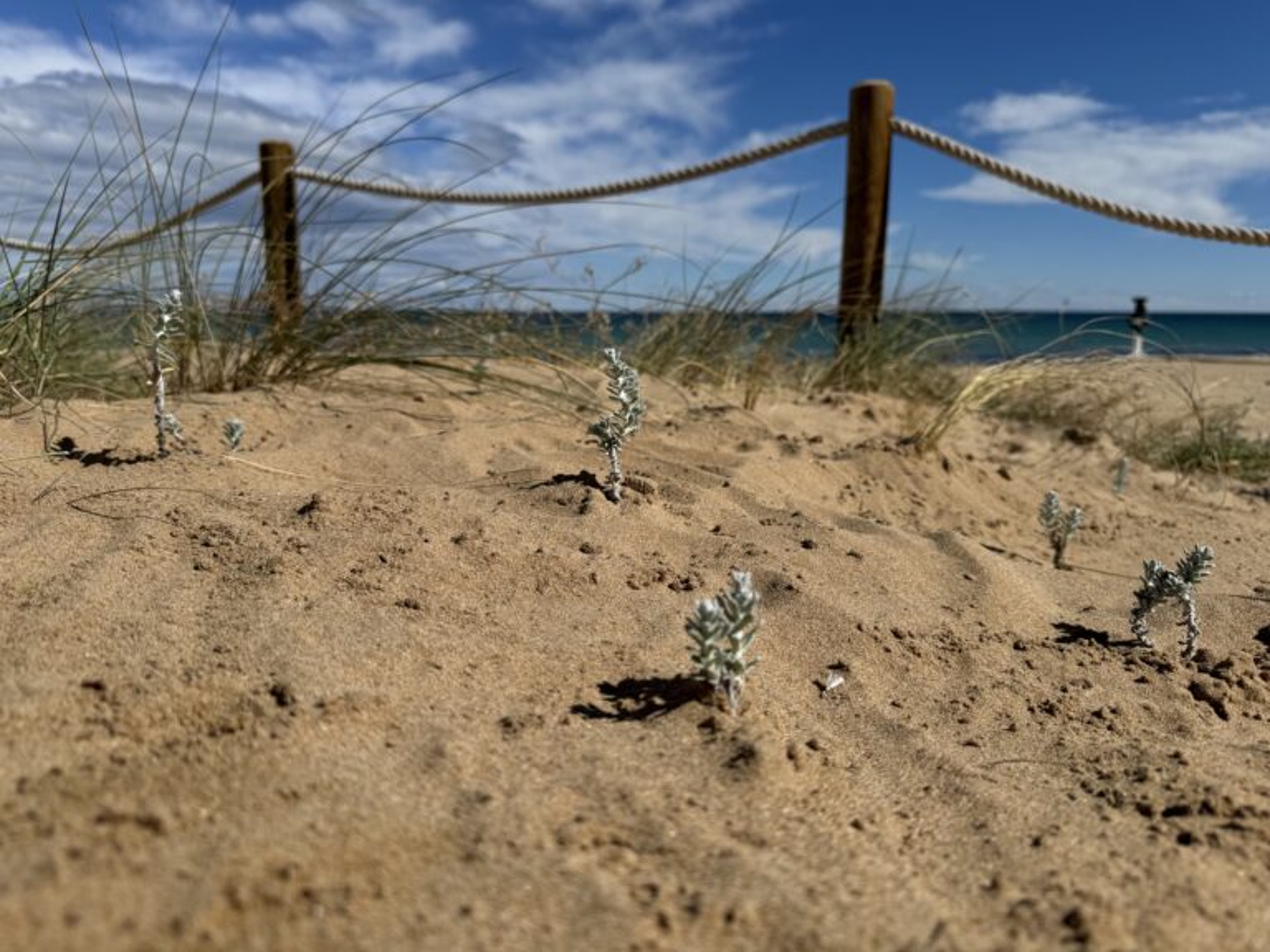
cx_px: 635
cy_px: 476
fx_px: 881
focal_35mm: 24
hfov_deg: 71.6
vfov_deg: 56.8
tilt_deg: -11.9
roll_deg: +0.7
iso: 80
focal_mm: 6.86
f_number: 1.78
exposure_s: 1/10417
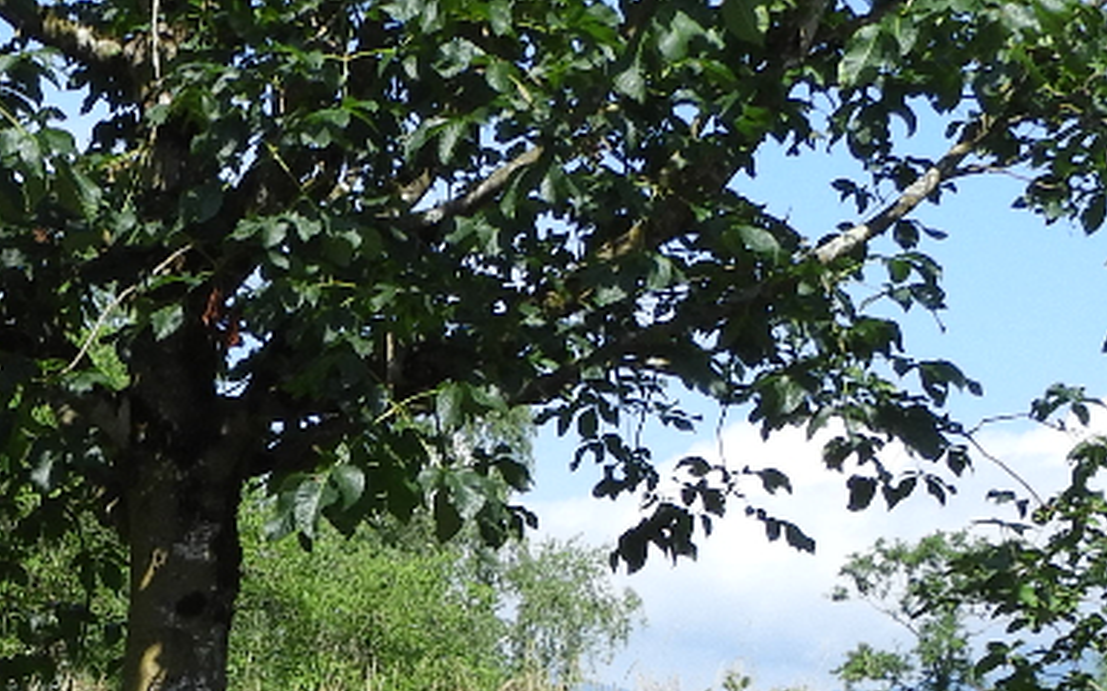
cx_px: -12
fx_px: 4011
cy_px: 943
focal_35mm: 133
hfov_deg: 15.4
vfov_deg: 9.6
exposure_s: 1/800
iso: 100
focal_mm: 5.4
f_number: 3.5
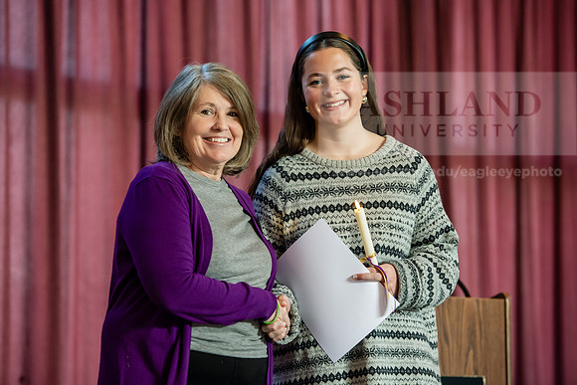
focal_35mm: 130
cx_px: 288
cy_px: 192
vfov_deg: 10.6
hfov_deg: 15.8
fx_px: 2084
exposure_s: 1/200
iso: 1250
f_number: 3.5
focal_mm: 130
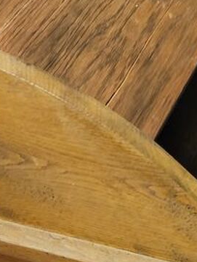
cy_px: 82
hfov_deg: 15.0
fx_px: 728
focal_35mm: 96
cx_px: 225
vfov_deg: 20.3
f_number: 1.8
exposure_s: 1/25
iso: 1000
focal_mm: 5.4
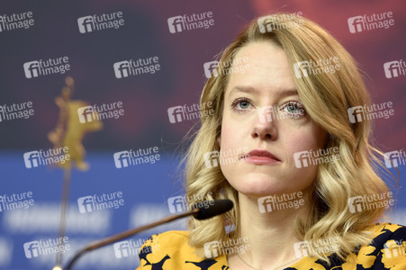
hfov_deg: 8.9
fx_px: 2620
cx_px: 203
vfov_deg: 5.9
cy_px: 135
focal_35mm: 232
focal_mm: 155
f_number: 3.2
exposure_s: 1/250
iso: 640
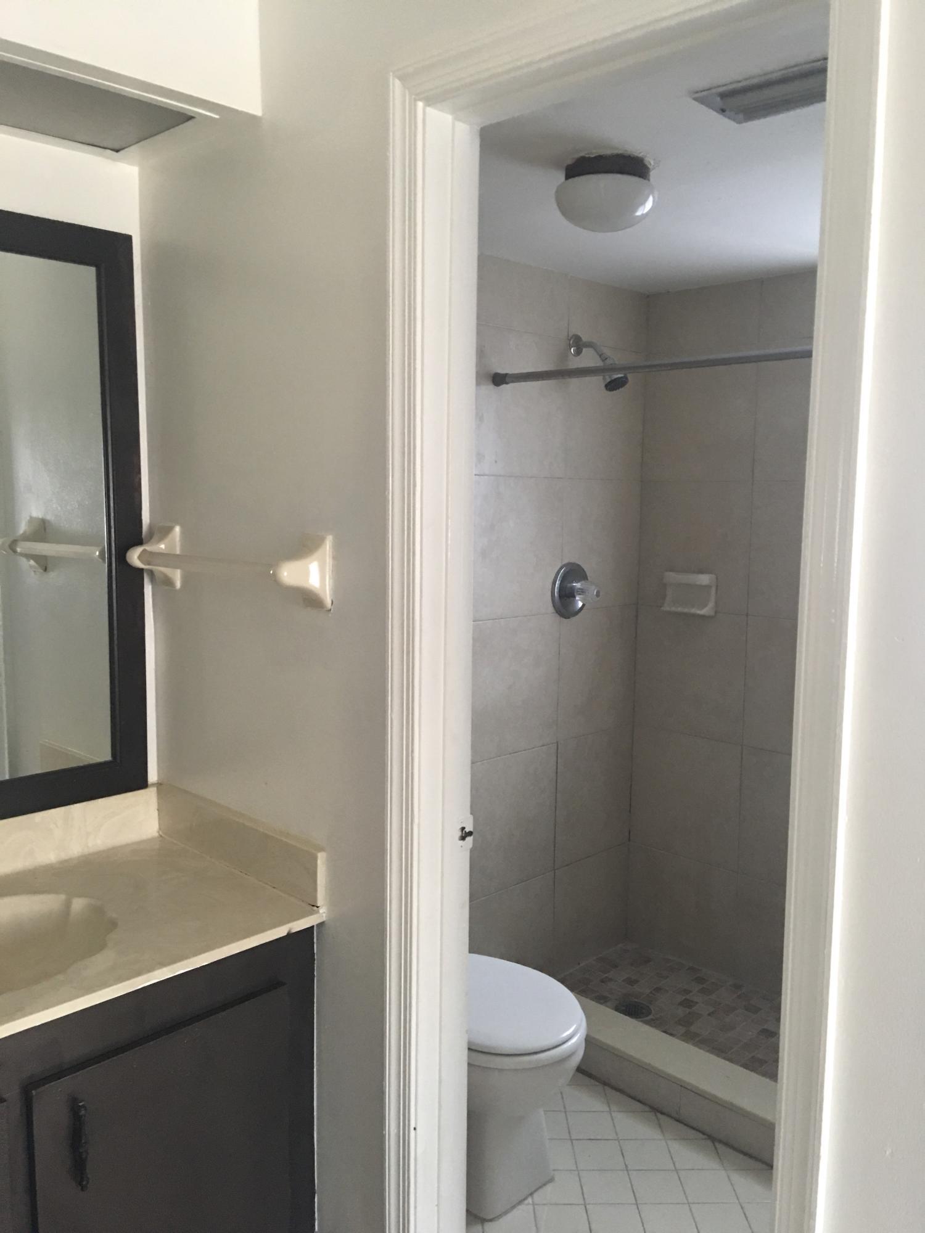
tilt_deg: -5.6
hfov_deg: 48.2
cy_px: 616
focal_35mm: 29
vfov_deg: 61.7
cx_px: 462
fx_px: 1033
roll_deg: -1.0
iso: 80
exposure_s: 1/15
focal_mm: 4.15
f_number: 2.2
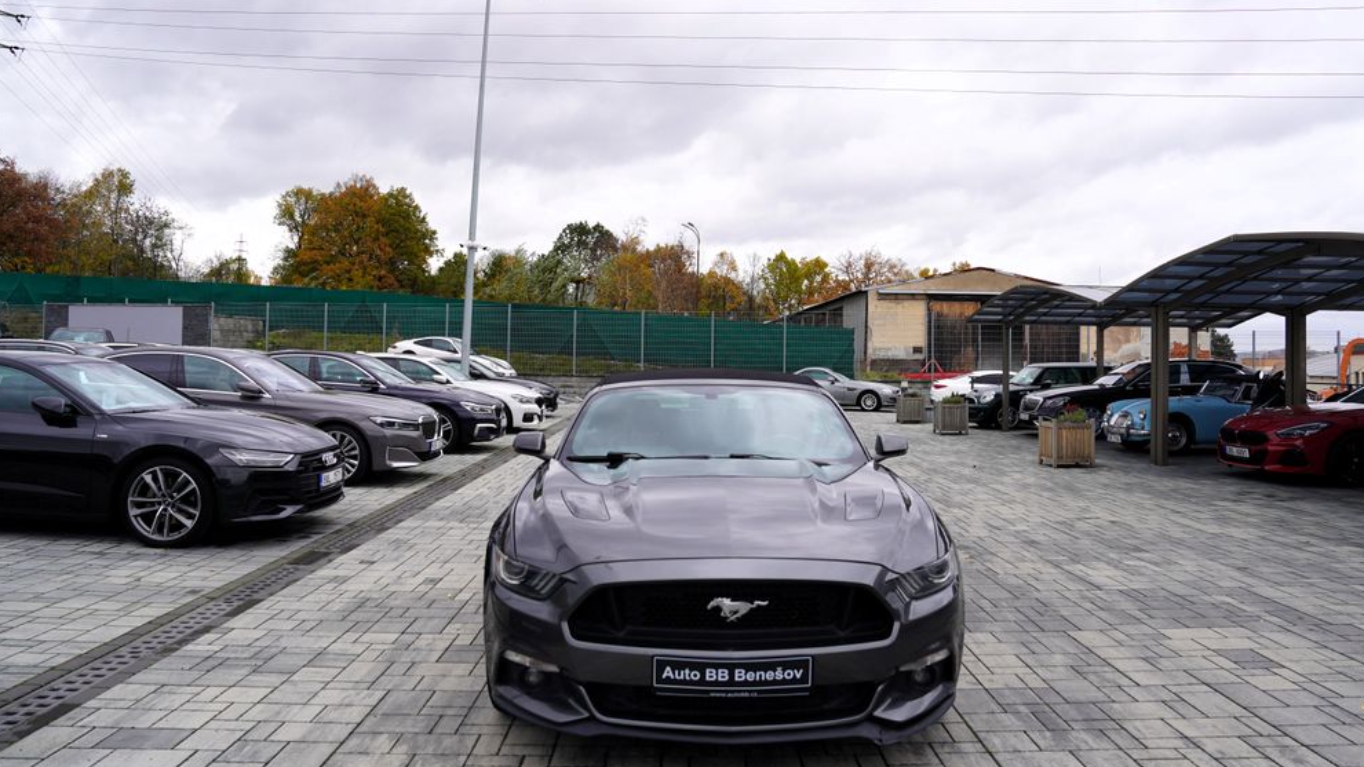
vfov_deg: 44.4
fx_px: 940
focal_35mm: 26
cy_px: 350
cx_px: 699
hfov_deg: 71.9
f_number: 5
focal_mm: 24
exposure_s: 1/80
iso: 100
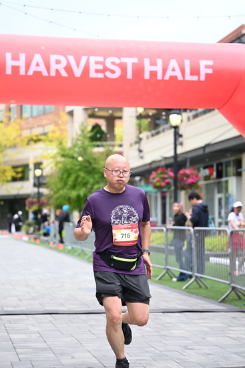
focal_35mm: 76
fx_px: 775
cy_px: 184
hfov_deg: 18.0
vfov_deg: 26.6
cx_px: 122
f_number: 2.8
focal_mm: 76
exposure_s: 1/1600
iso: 640
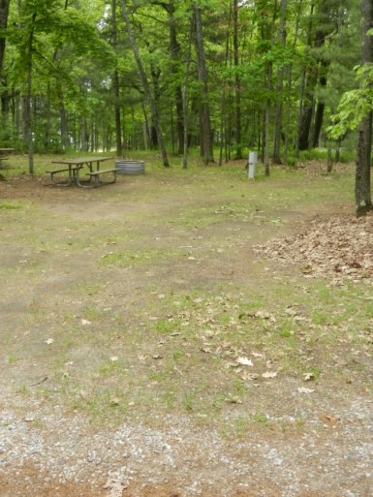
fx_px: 546
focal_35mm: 38
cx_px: 186
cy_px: 248
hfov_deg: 37.7
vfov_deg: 49.0
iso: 160
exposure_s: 1/200
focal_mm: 6.9
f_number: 4
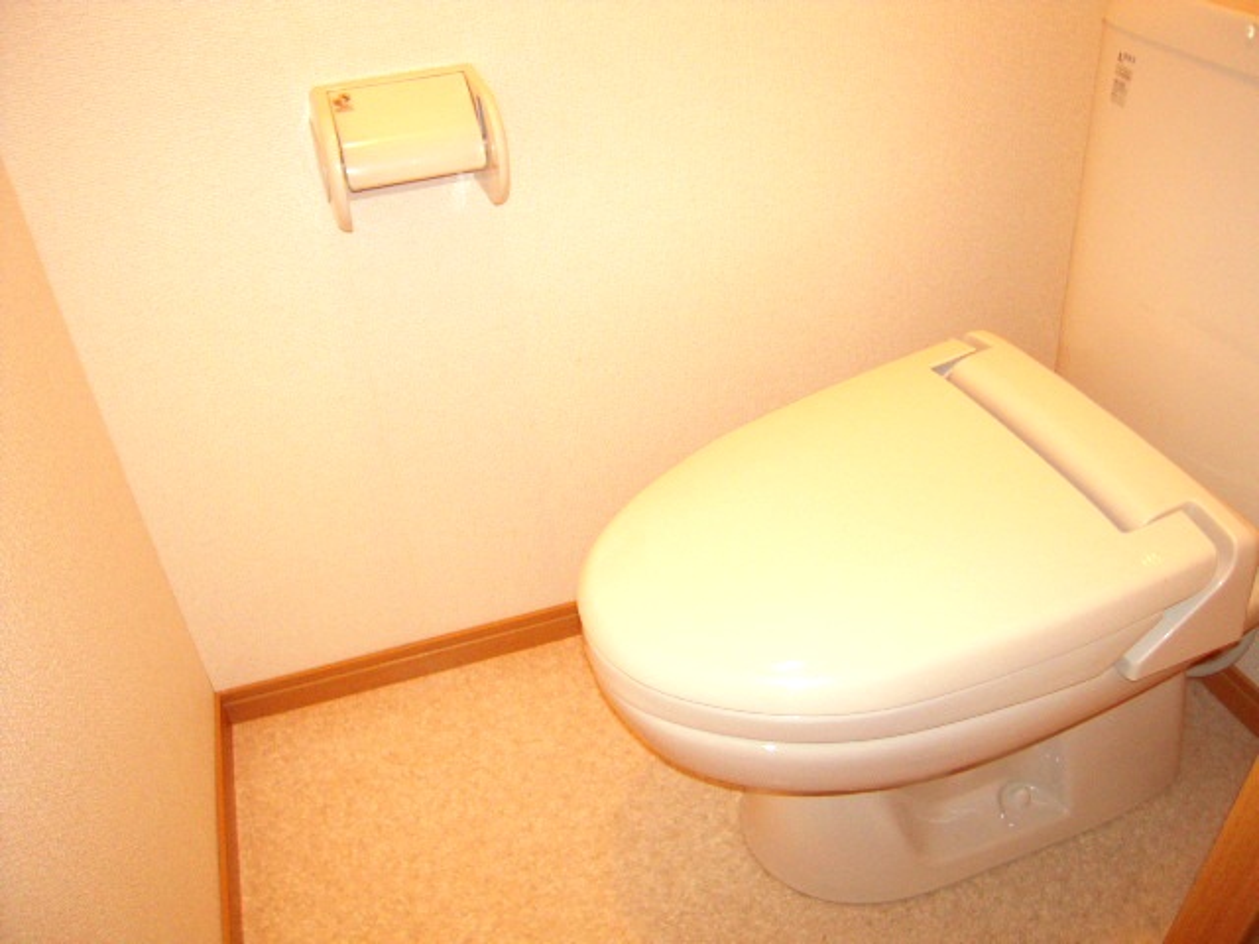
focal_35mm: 28
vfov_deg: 49.7
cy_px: 472
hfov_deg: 63.4
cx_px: 630
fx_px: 1018
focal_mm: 5
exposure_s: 1/30
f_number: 2.7
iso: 400
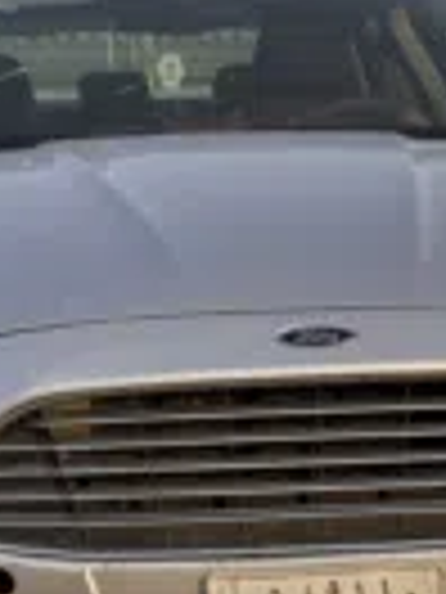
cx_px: 243
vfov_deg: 13.5
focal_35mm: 146
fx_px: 2508
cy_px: 225
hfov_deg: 10.2
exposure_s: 1/1312
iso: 64
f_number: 1.78
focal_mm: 6.76
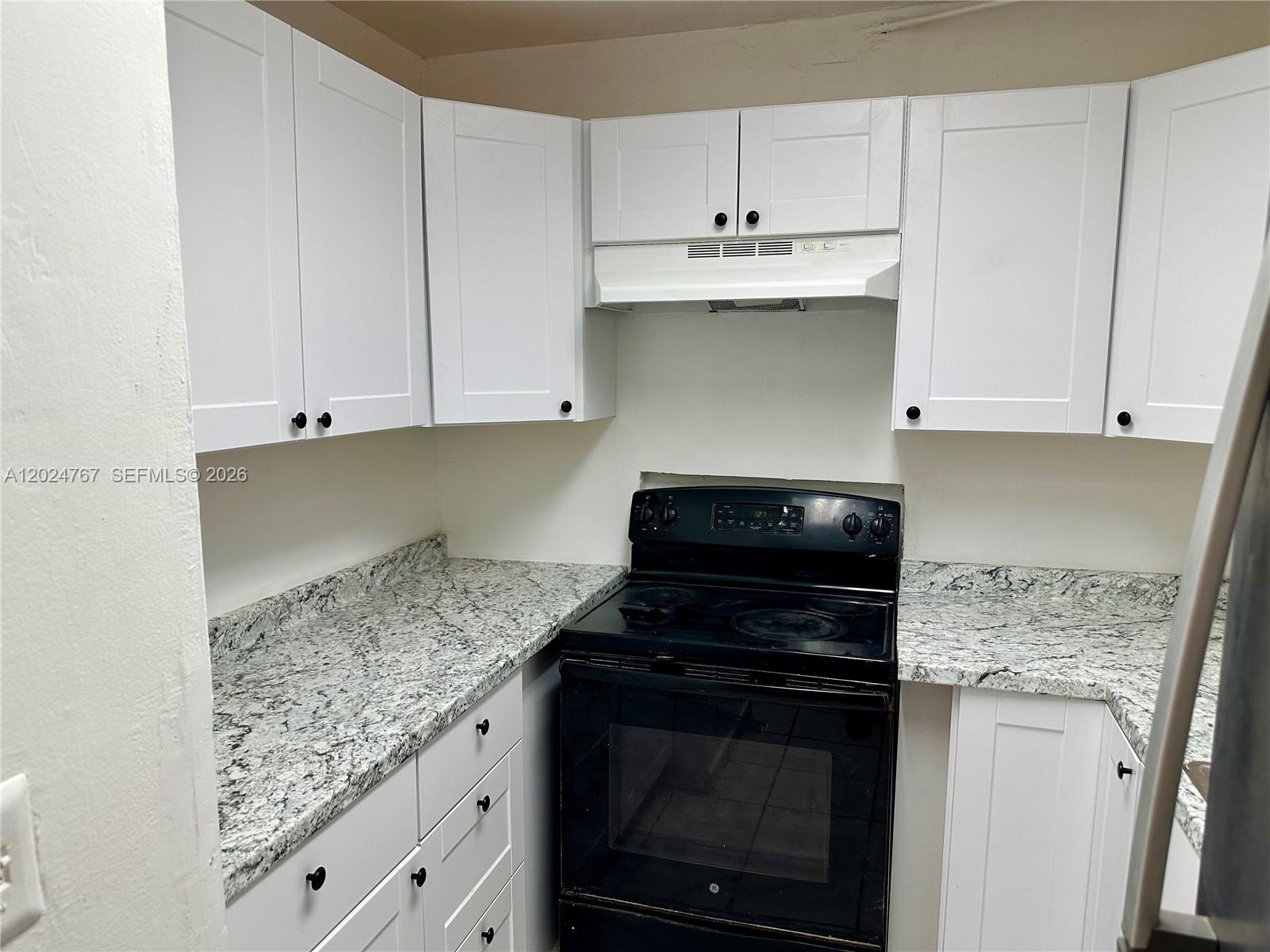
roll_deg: -0.3
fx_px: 881
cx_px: 635
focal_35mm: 24
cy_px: 476
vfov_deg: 56.8
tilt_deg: -6.2
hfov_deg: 71.6
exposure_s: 1/120
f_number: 1.78
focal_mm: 6.86
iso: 160
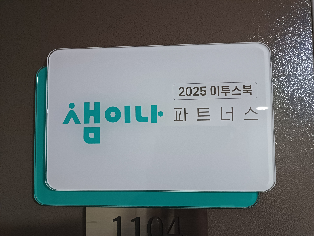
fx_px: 209
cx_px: 157
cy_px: 118
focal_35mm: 23
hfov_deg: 73.9
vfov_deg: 58.9
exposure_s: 1/17
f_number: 1.8
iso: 800
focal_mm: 5.06
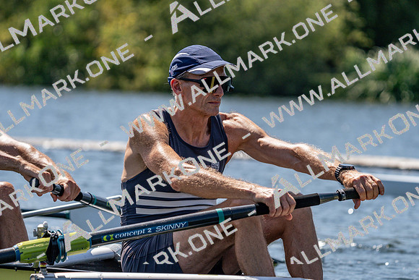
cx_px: 210
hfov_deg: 7.4
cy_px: 140
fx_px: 3225
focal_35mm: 277
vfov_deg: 5.0
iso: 320
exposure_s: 1/2000
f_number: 5.6
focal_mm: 277
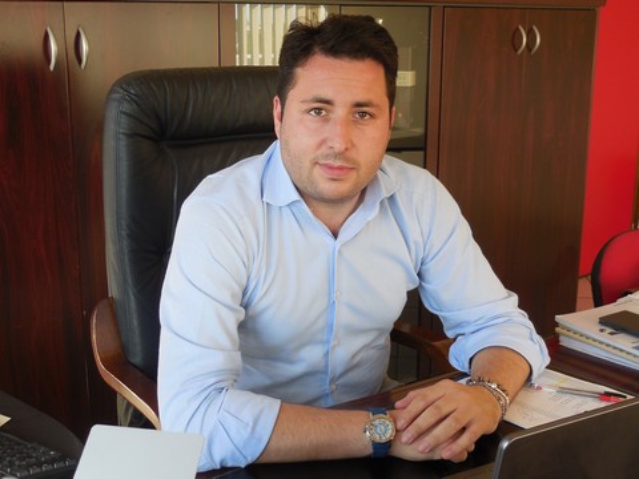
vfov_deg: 41.8
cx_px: 320
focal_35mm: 34
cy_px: 240
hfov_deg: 54.0
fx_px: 628
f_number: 3.4
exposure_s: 1/100
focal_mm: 6.1
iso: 125
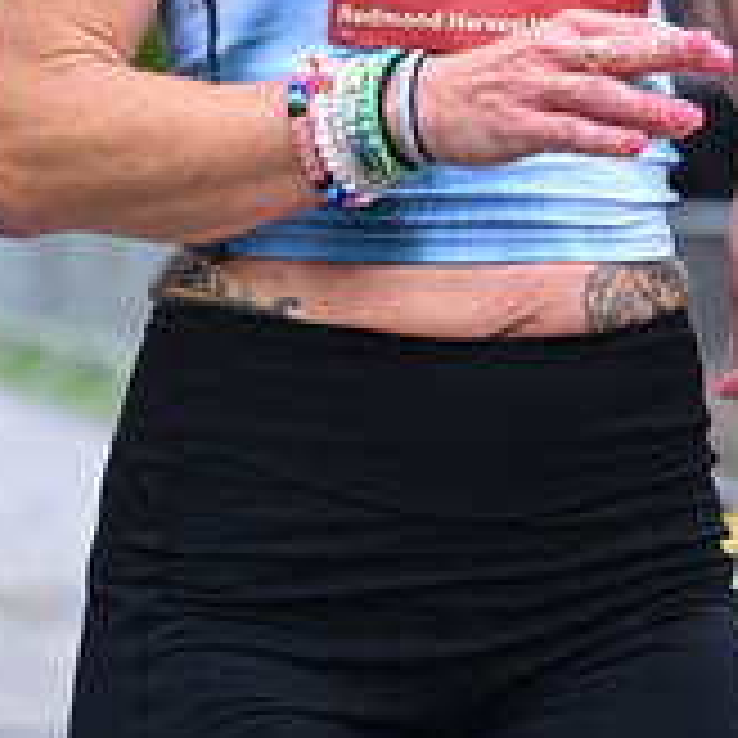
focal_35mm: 199
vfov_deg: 8.7
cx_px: 434
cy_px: -194
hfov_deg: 8.8
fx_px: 4800
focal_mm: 70
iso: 1000
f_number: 2.8
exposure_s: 1/1600
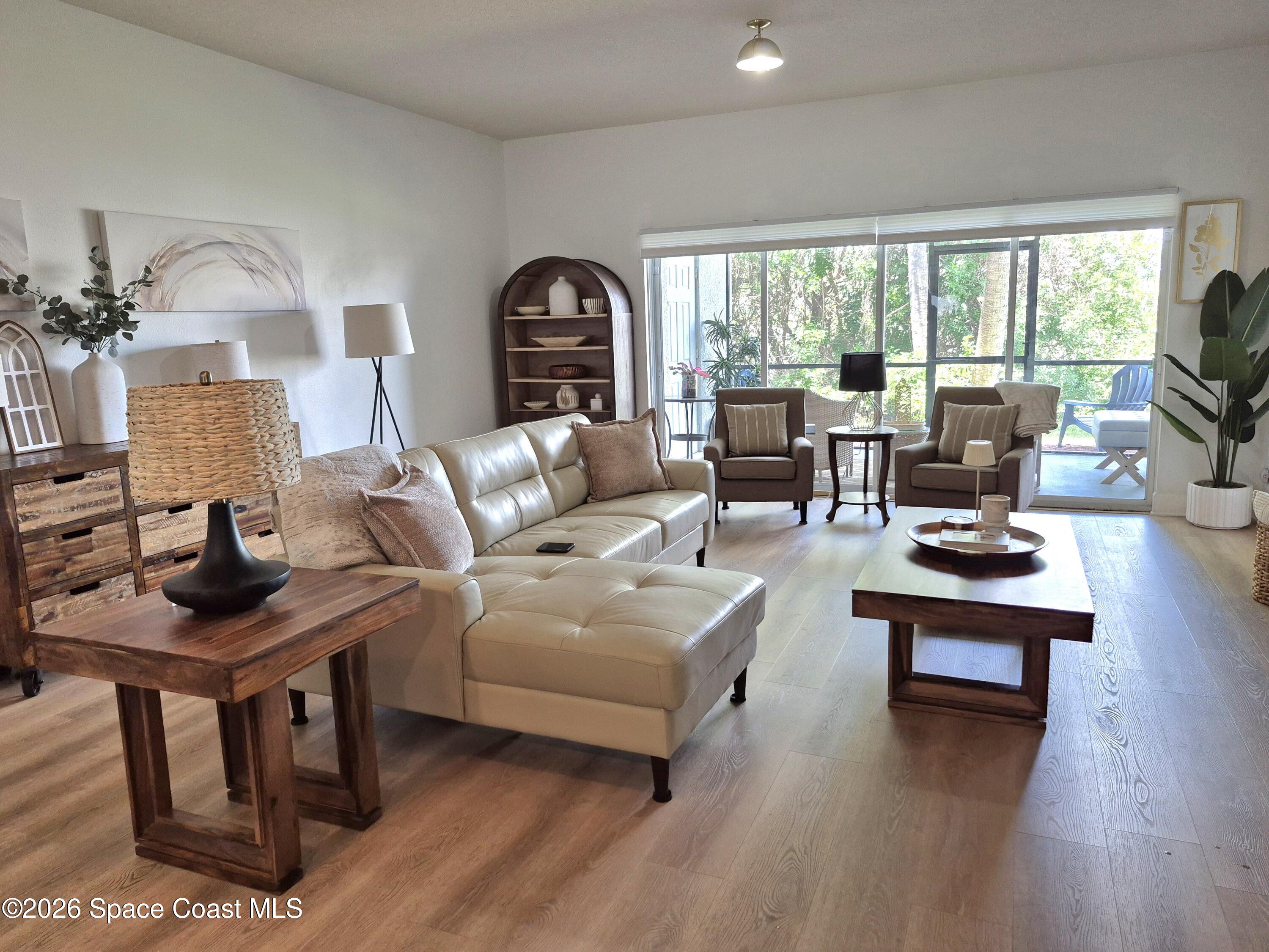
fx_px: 843
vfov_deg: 58.9
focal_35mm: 23
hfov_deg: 73.9
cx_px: 634
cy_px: 476
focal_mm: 5.4
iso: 200
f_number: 1.8
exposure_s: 1/120
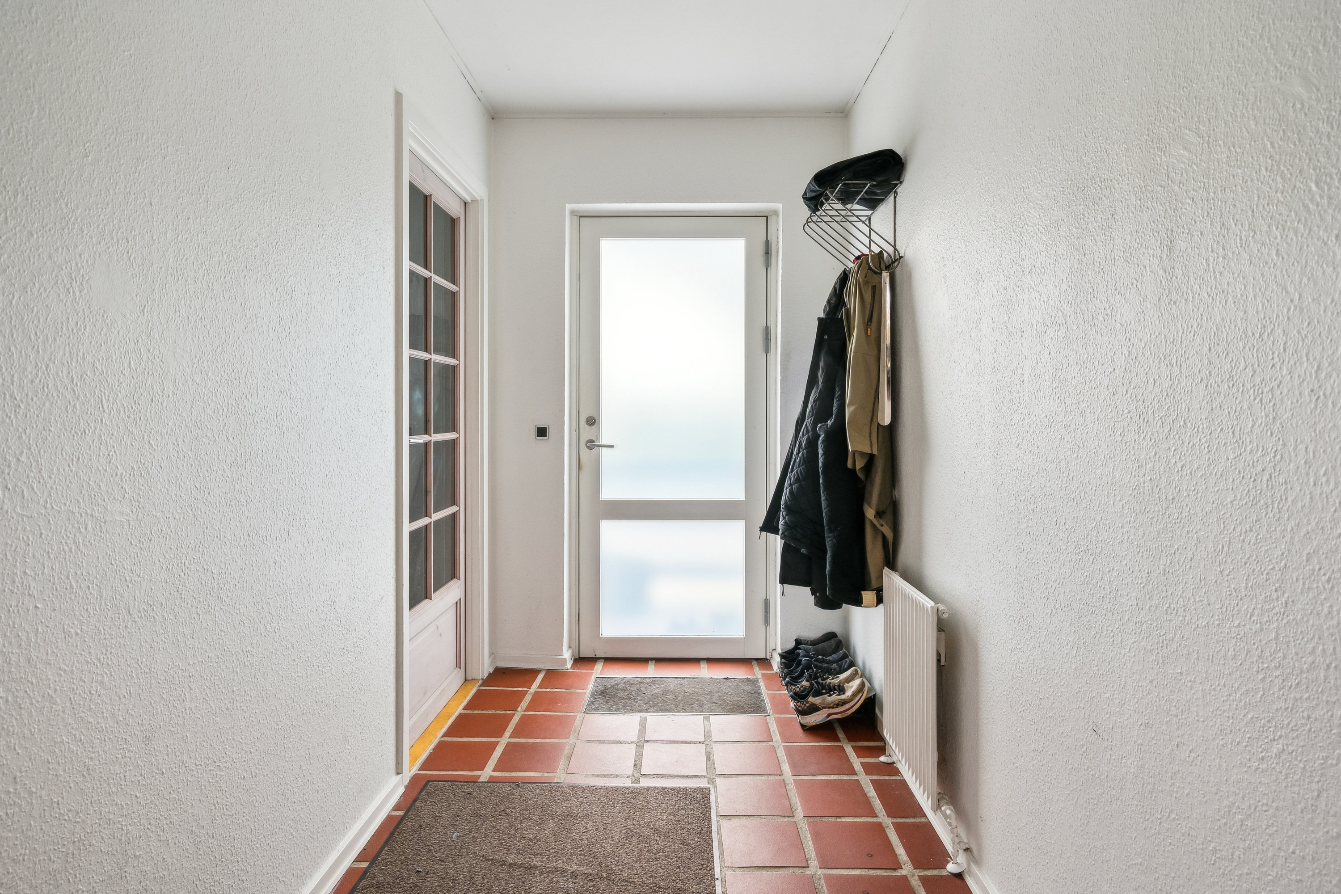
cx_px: 670
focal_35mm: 19
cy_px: 447
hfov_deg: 86.9
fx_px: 708
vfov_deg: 64.6
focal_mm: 19
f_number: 9
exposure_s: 1/100
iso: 640
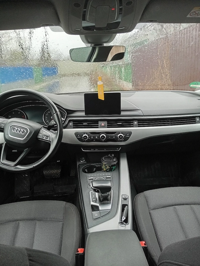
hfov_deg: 51.5
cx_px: 100
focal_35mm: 27
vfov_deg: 65.3
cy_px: 133
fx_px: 207
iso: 178
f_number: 1.8
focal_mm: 3.98
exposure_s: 1/33.4
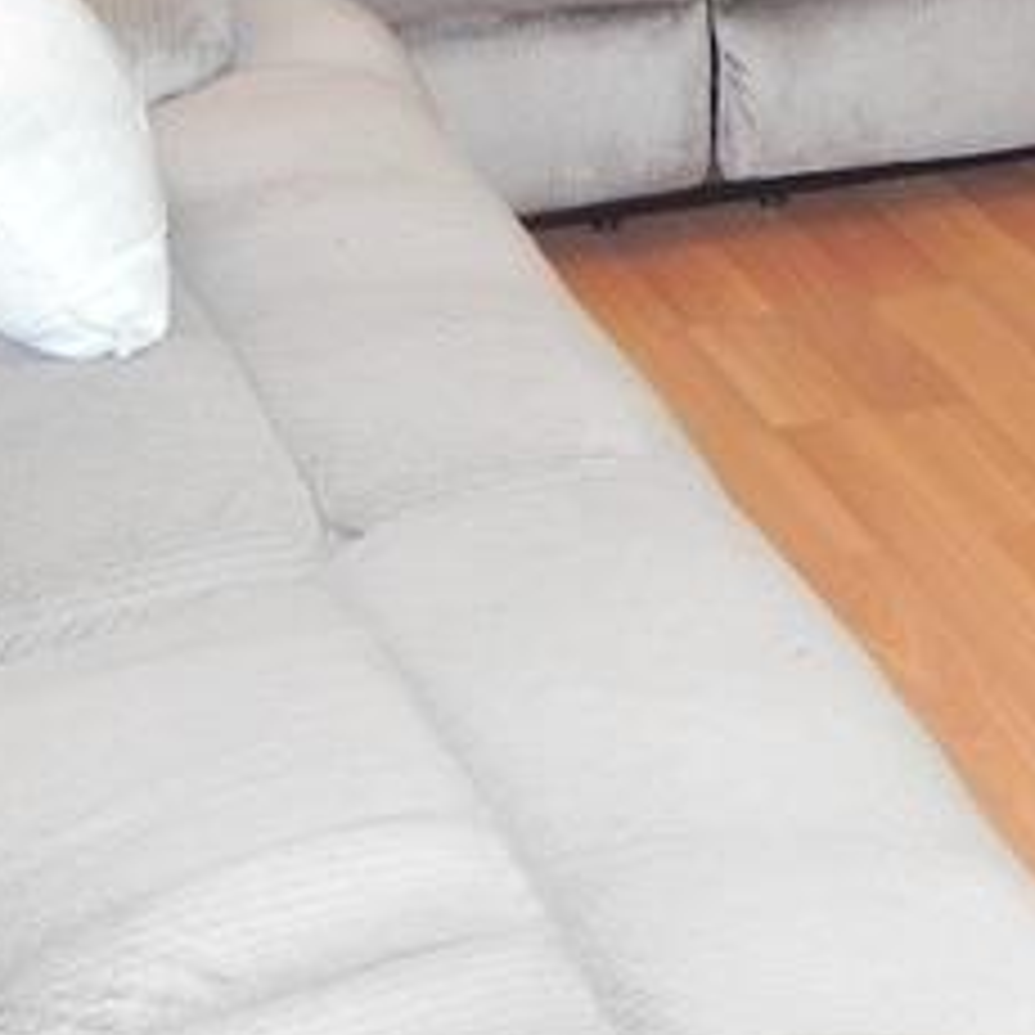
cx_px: 1408
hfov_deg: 12.9
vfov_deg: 13.0
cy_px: -266
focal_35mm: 130
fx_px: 4398
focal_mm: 5.9
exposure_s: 1/30
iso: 276
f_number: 2.8
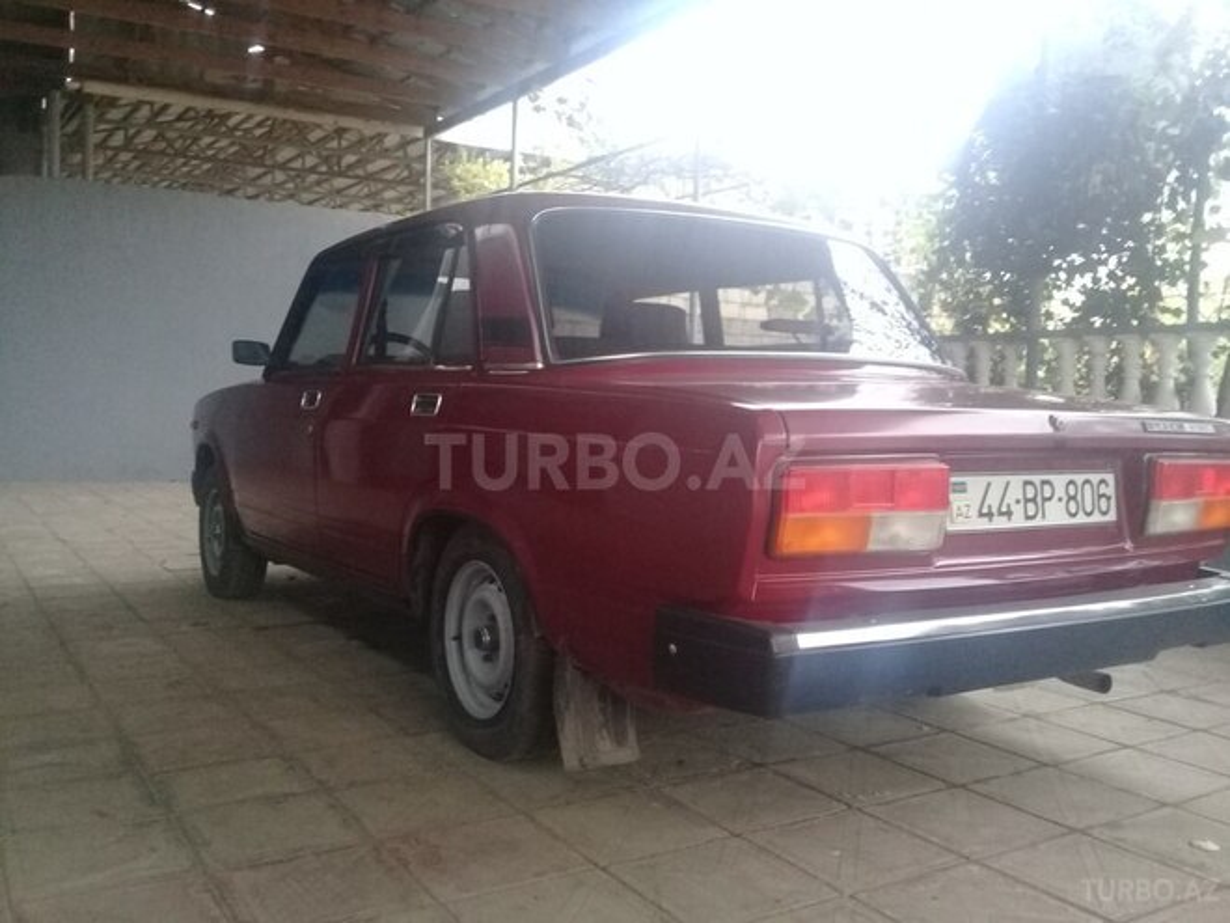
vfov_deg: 45.4
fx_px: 1102
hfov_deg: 58.4
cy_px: 462
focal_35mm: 31
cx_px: 615
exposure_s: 1/25
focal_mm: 3.3
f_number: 2.2
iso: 200
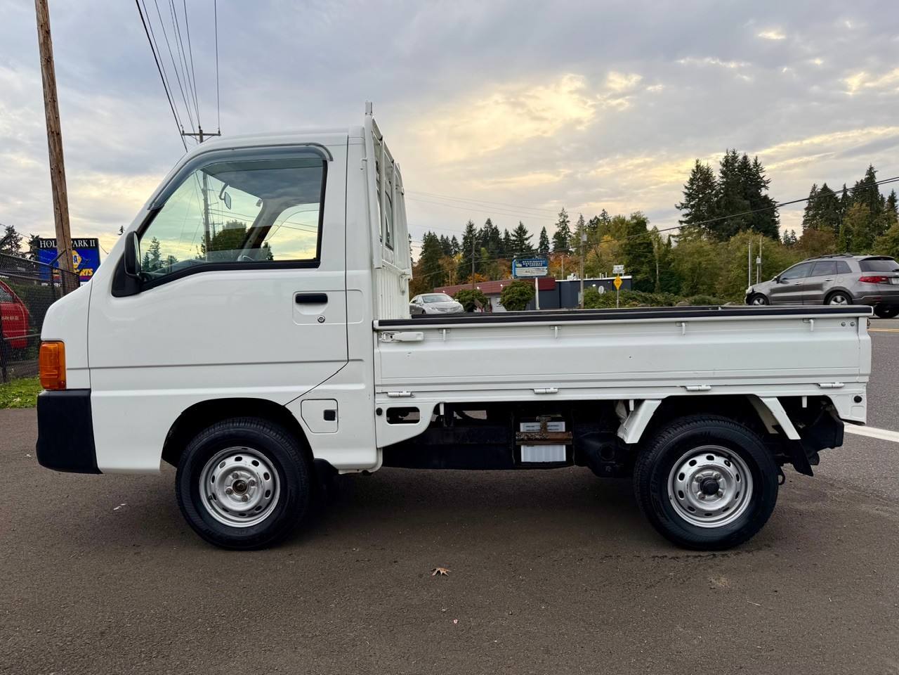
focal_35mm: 24
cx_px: 450
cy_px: 338
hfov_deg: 71.6
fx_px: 623
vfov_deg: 56.8
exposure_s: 1/683
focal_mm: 6.76
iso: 80
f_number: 1.78
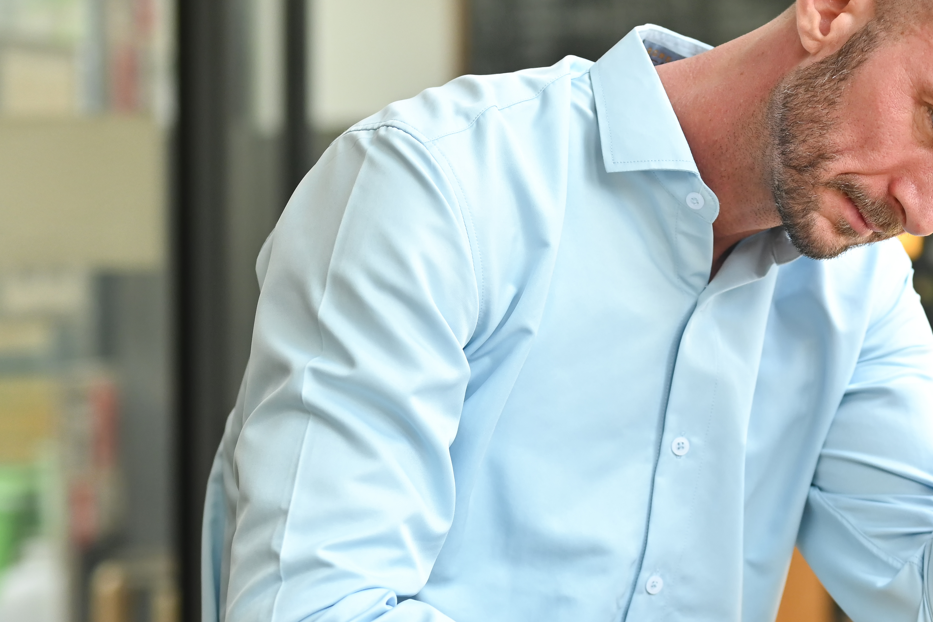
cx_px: 633
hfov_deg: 19.4
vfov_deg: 13.0
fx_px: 2721
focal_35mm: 105
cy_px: 456
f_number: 2.2
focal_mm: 50
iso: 500
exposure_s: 1/1600
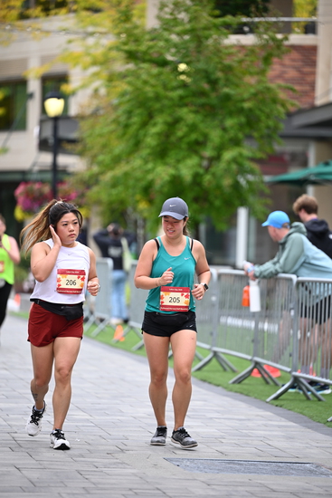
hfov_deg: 8.1
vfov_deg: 12.1
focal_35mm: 170
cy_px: 249
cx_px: 166
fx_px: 2350
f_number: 2.8
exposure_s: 1/1600
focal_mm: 170
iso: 640
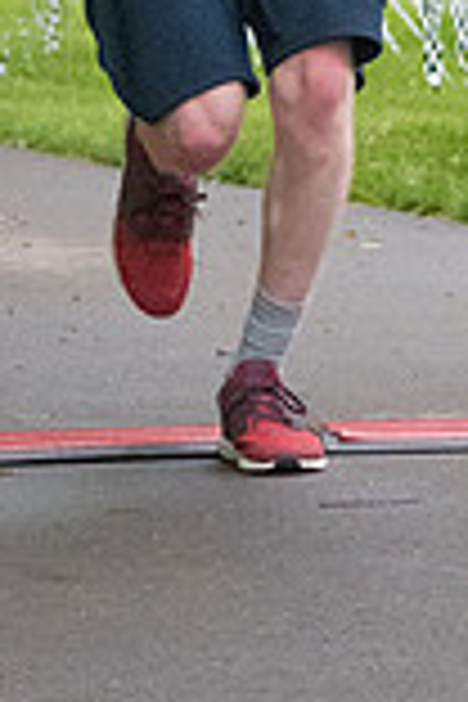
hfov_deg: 4.0
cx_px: 236
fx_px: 6746
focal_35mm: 346
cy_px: -202
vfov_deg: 5.9
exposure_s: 1/1250
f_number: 5.6
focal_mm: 80
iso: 6400
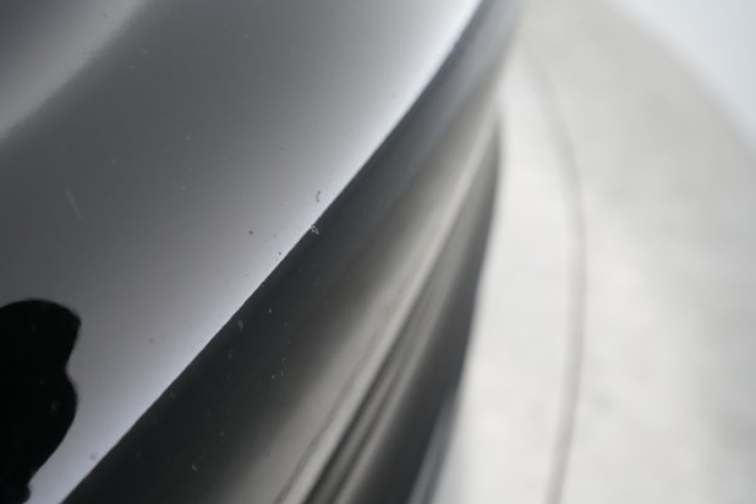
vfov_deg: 45.0
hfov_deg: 63.6
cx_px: 368
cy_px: 254
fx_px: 609
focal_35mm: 29
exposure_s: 1/100
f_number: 4.5
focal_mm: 28
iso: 5000
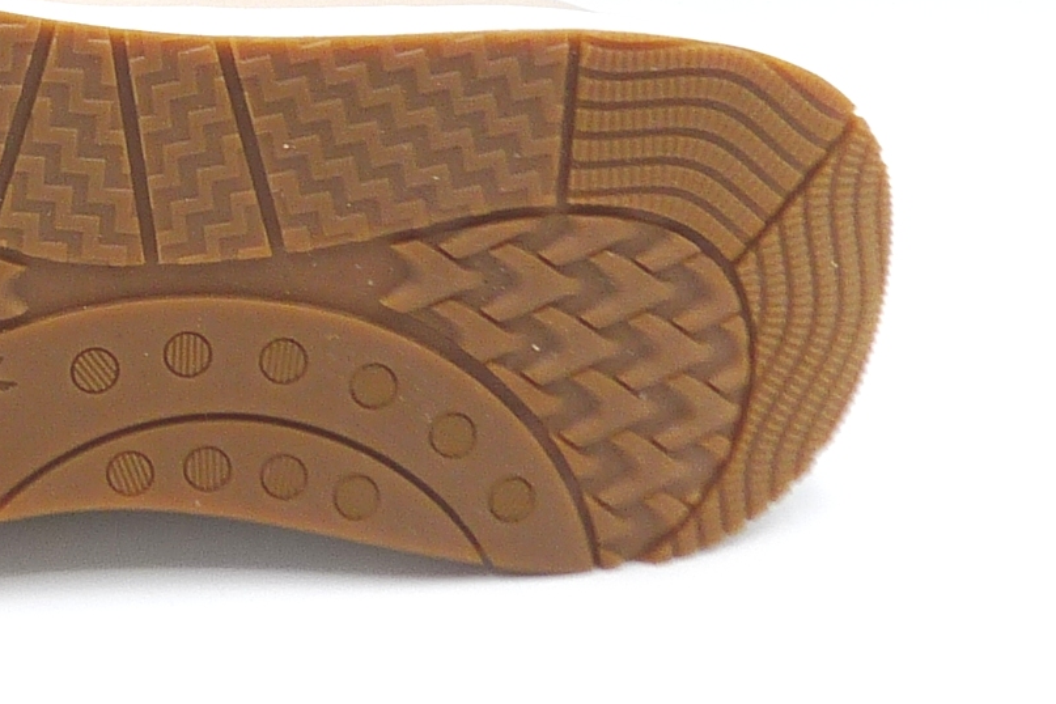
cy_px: 200
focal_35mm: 101
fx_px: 2962
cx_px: 13
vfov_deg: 13.5
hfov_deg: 19.6
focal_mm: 4.8
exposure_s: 1/200
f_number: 4
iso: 100
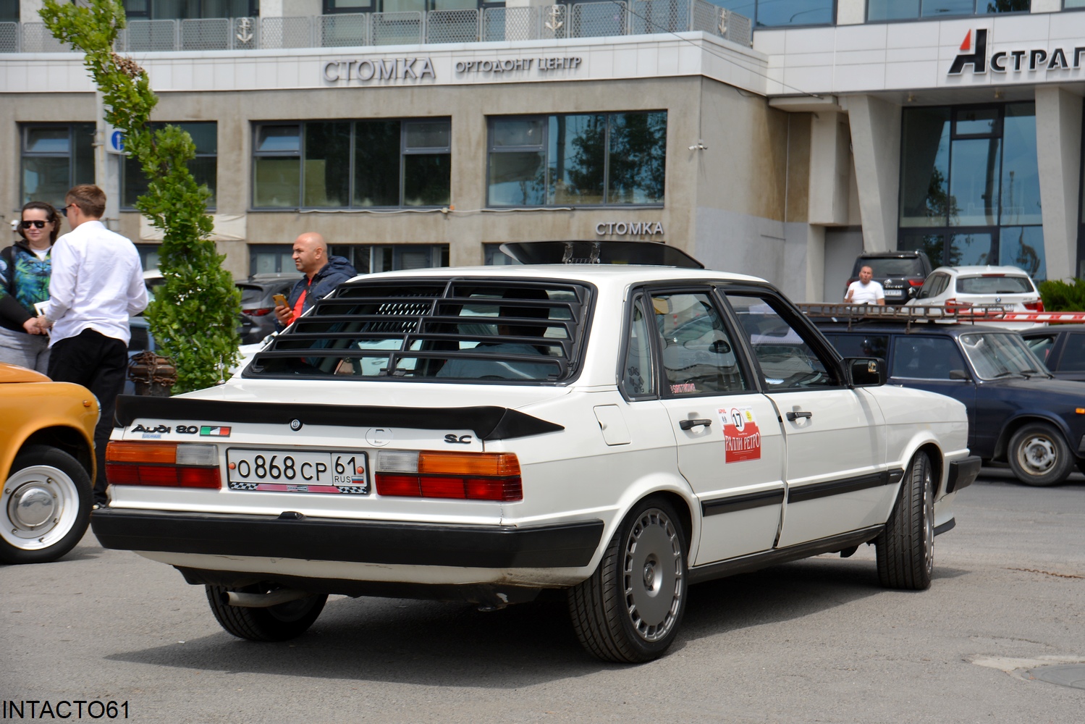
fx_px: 2351
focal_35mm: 78
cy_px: 362
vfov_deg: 17.5
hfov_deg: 26.0
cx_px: 542
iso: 100
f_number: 8
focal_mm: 52
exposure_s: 1/250
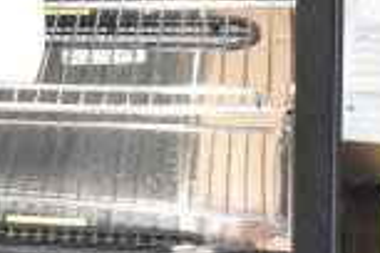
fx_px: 1520
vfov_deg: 9.5
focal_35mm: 144
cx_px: -338
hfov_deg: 12.7
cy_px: 43
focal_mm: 24
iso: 9000
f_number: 3.8
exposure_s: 1/40
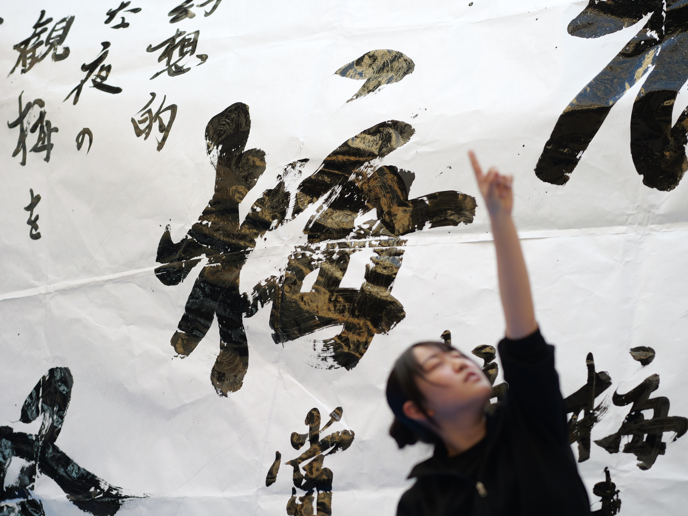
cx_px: 344
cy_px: 258
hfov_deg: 17.6
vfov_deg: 13.2
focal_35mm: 112
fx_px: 2226
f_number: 2
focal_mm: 56
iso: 250
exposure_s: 1/125
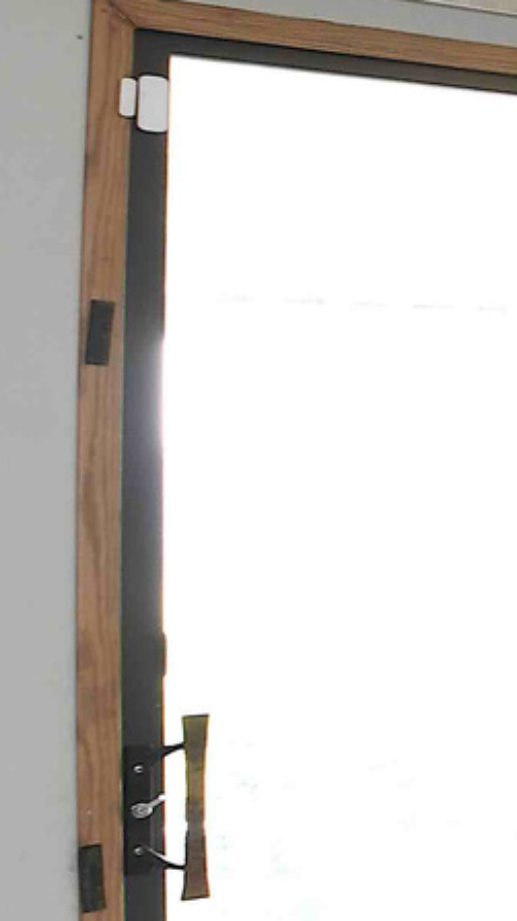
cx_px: 2095
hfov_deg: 8.1
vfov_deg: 29.3
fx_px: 1757
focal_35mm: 72
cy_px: 413
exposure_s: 1/8
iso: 320
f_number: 8
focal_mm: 10
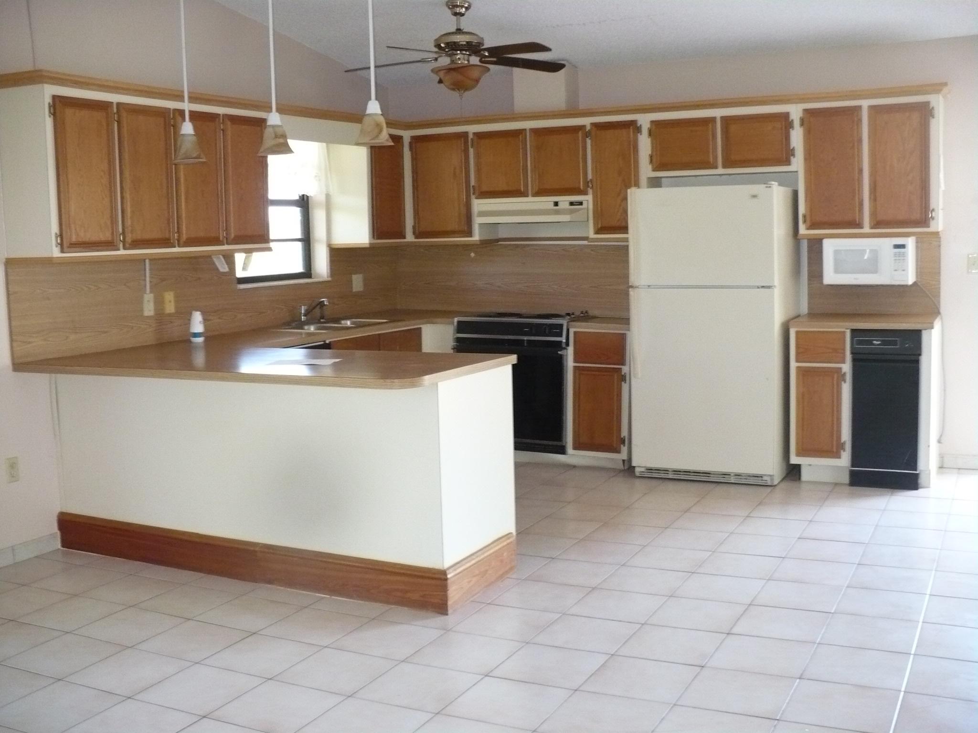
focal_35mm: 37
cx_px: 489
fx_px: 1045
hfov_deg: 50.1
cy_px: 366
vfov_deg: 38.7
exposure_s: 1/30
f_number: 2.8
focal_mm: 6.1
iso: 320
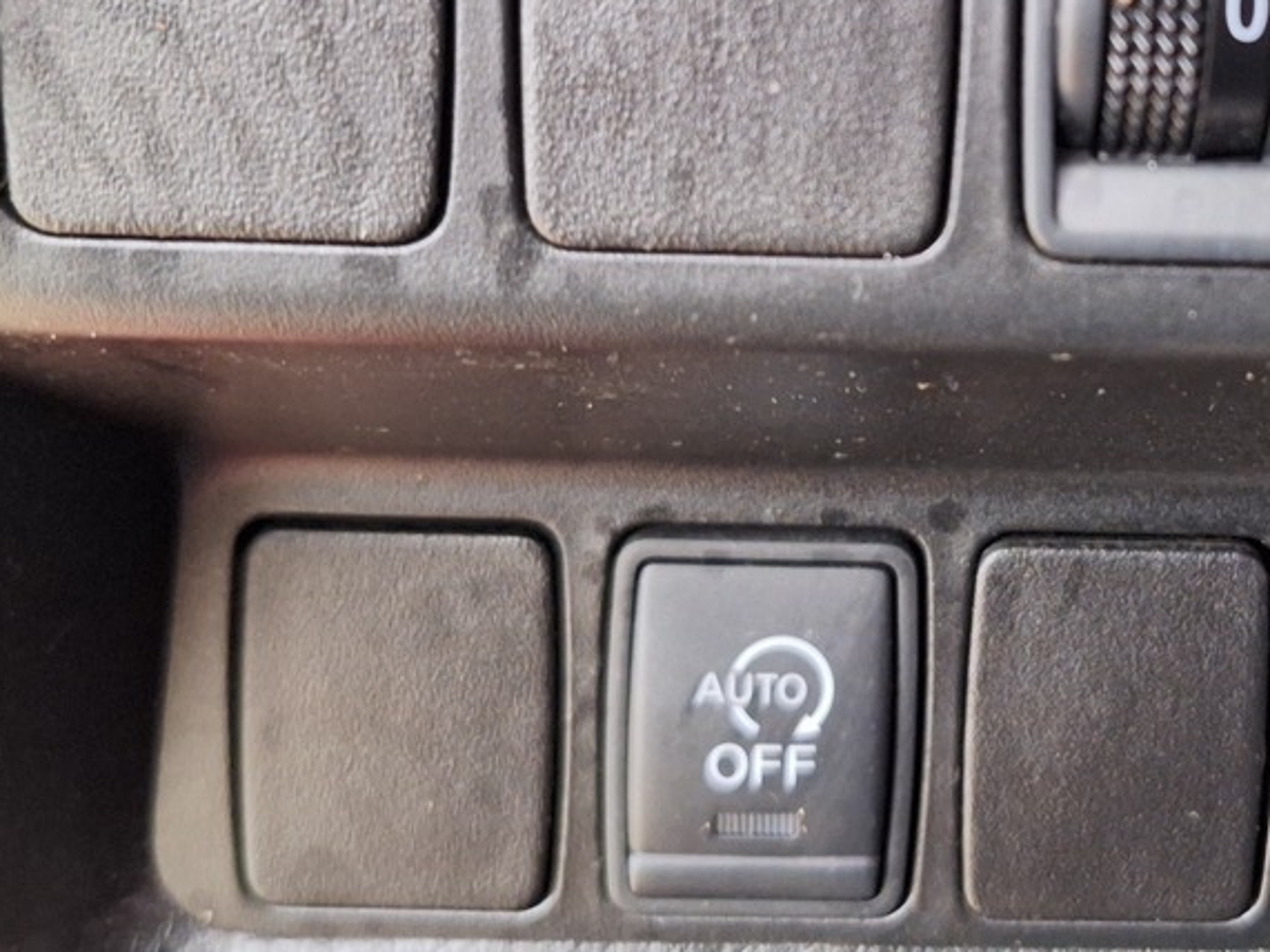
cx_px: 1056
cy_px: 93
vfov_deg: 24.5
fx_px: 2127
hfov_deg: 32.1
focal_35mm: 58
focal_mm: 5.54
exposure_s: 1/20
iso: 1000
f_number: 1.8
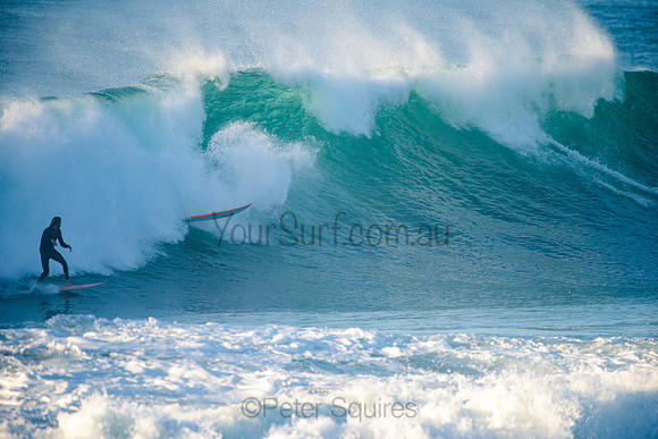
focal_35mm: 500
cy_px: 220
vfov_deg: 2.8
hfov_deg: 4.1
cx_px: 329
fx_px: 9142
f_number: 5.6
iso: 320
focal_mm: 500
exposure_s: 1/1600
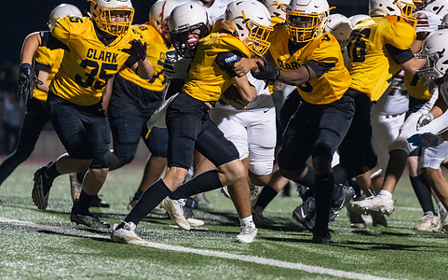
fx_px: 3002
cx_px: 265
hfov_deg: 8.5
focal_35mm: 246
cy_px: 118
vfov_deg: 5.3
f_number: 3.2
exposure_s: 1/1000
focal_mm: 200
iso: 6400
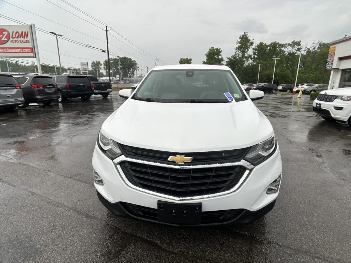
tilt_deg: -13.9
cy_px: 132
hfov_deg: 67.3
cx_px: 176
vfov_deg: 53.1
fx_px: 264
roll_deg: -1.3
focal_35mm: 26
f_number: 1.5
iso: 50
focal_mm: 5.7
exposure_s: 1/957
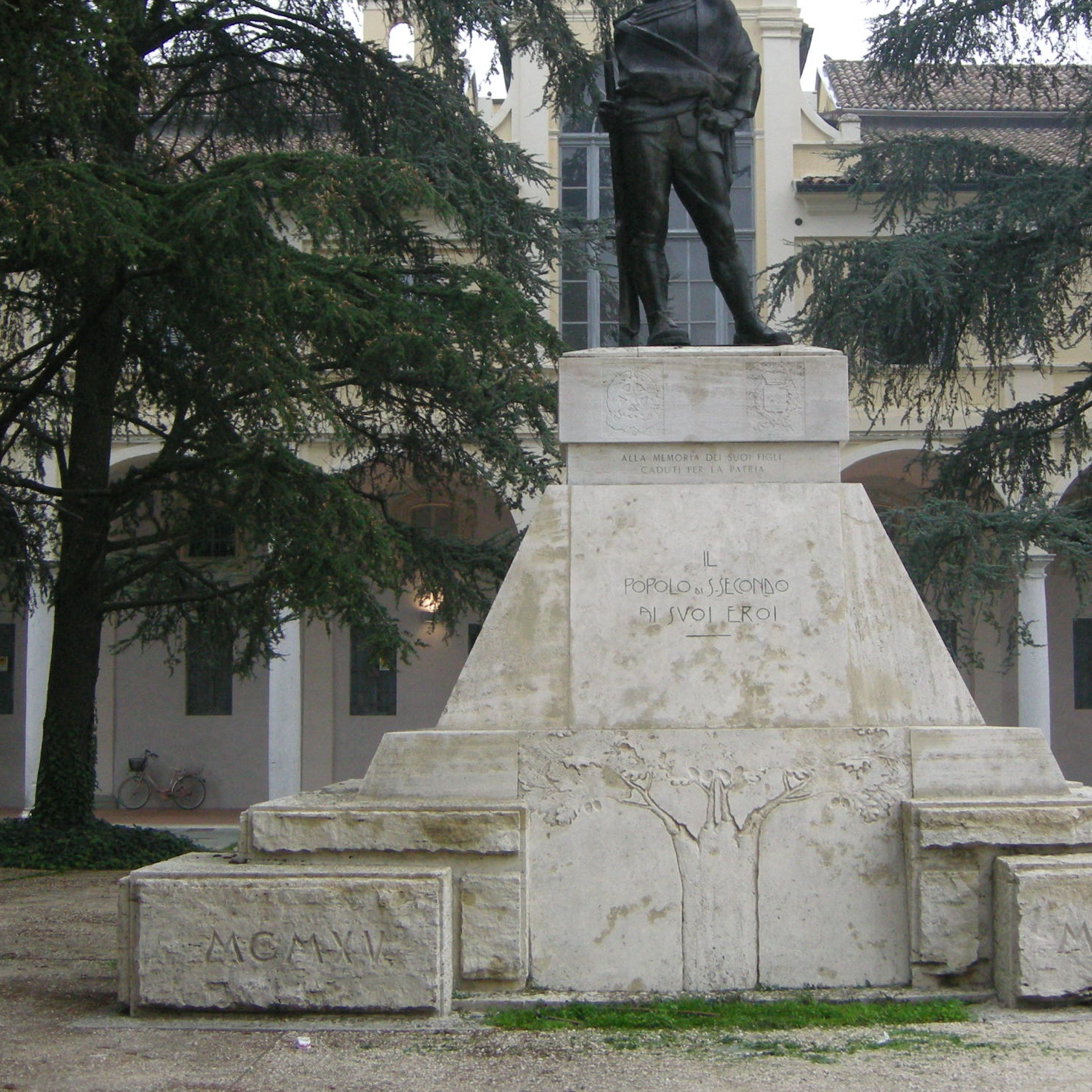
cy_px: 455
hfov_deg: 26.8
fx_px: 2284
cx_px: 681
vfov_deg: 26.8
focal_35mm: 64
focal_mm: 8.5
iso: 218
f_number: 2.9
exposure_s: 1/125
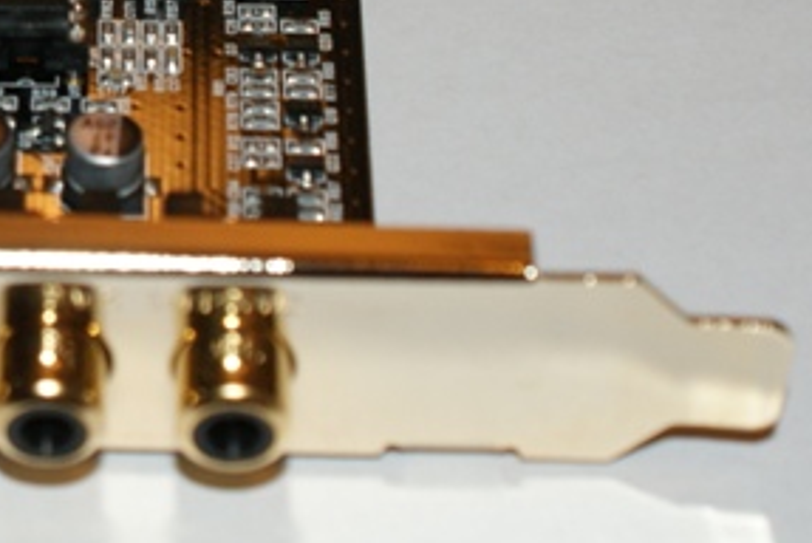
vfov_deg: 9.3
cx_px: -119
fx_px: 3305
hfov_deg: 13.7
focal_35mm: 146
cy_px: 0
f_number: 6.3
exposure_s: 1/60
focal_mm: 35
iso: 400
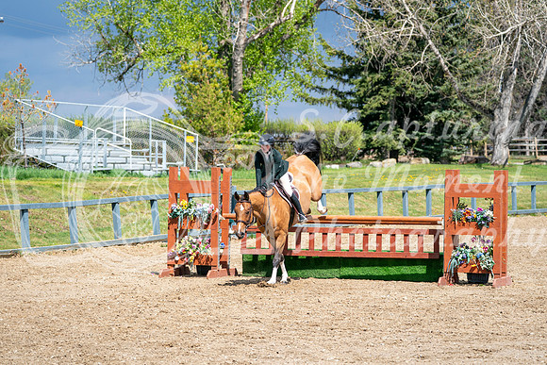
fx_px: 2401
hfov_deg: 13.0
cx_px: 274
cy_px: 182
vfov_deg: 8.7
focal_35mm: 158
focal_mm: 158
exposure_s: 1/1250
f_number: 5.6
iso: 250
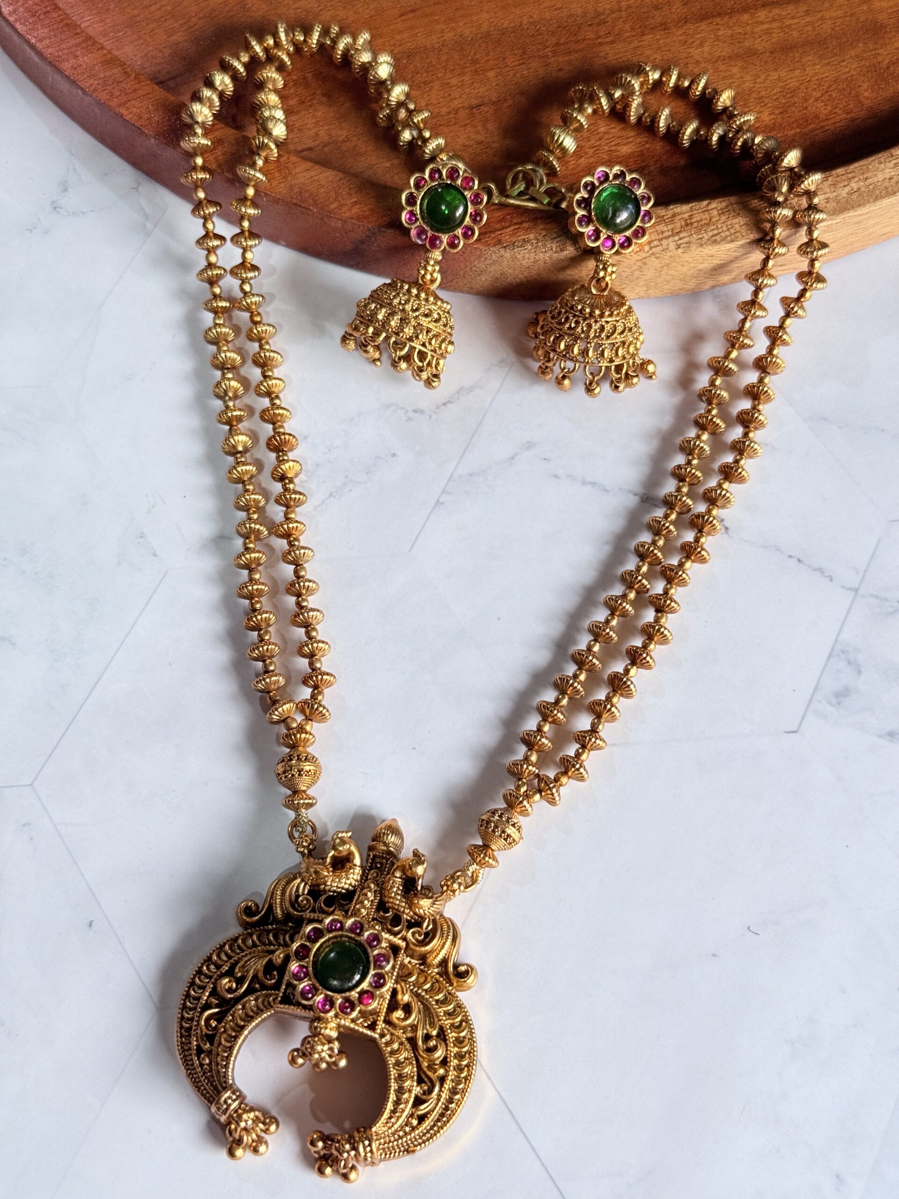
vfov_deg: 39.7
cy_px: 600
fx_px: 1662
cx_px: 450
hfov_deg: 30.3
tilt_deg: -69.4
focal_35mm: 48
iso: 64
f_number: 1.78
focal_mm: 6.76
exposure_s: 1/50
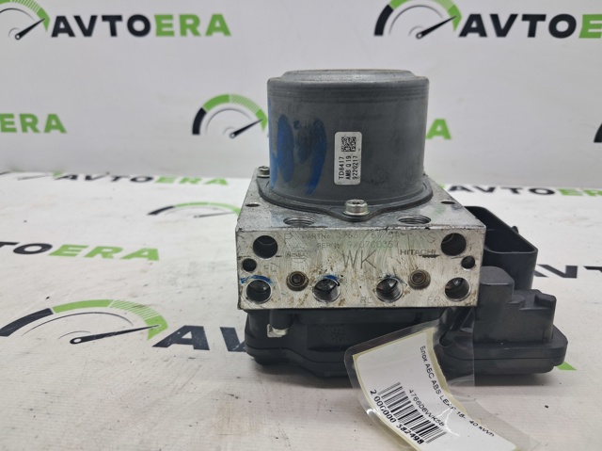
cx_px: 301
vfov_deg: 51.3
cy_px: 226
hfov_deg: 65.4
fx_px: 469
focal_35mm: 27
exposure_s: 1/50
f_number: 1.8
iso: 50
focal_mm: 4
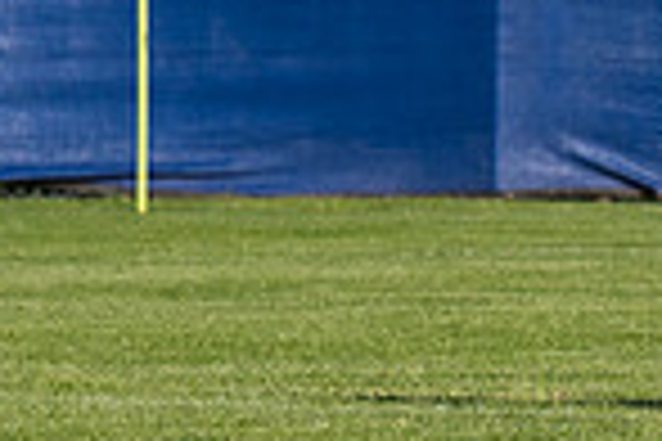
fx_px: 19013
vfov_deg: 1.3
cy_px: -27
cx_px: 955
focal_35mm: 1034
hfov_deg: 2.0
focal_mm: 175
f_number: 5.6
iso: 250
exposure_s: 1/1600
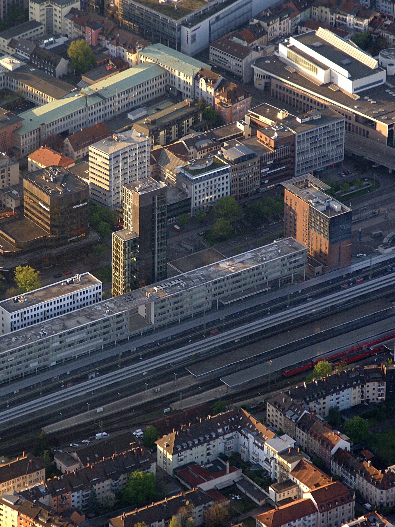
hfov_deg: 5.7
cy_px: 264
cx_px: 148
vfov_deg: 7.6
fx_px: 3957
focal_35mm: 260
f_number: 6.3
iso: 160
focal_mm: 120
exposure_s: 1/200
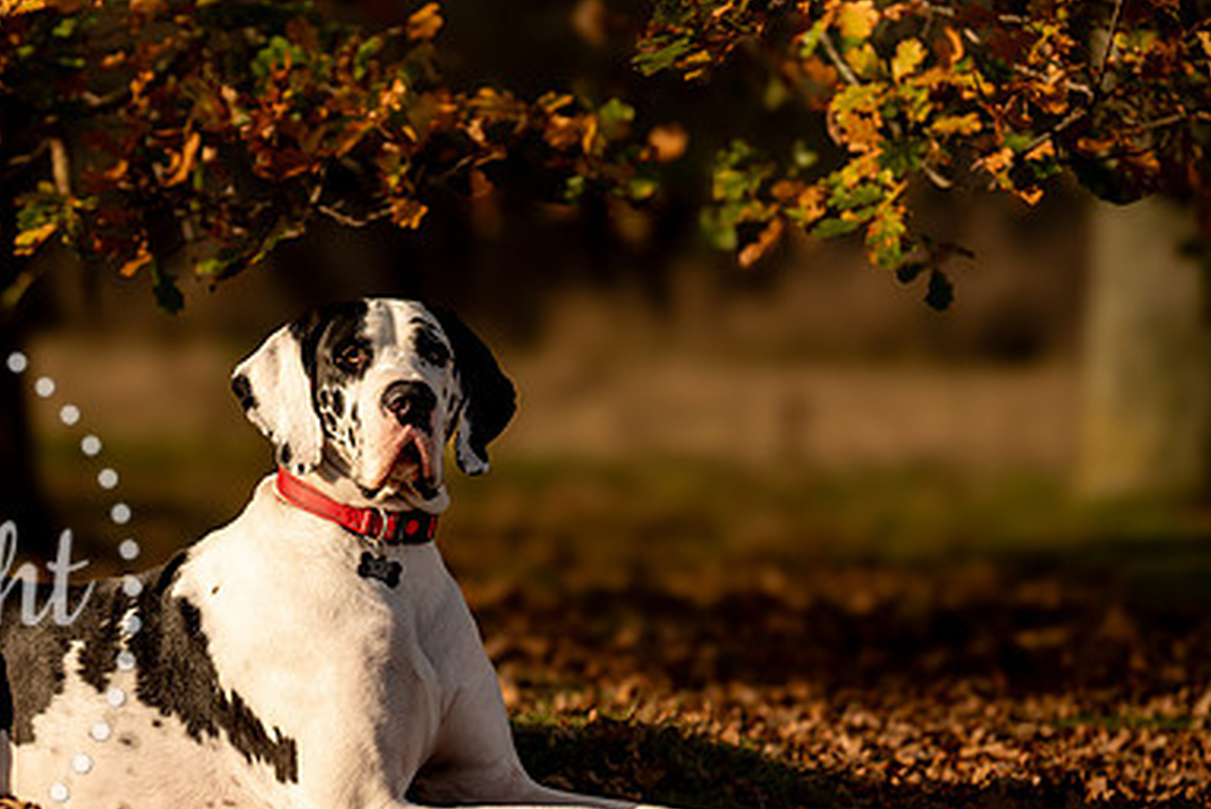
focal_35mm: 196
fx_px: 6595
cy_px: 430
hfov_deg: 10.5
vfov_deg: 7.0
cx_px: 336
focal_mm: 129
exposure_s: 1/3200
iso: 200
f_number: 2.8
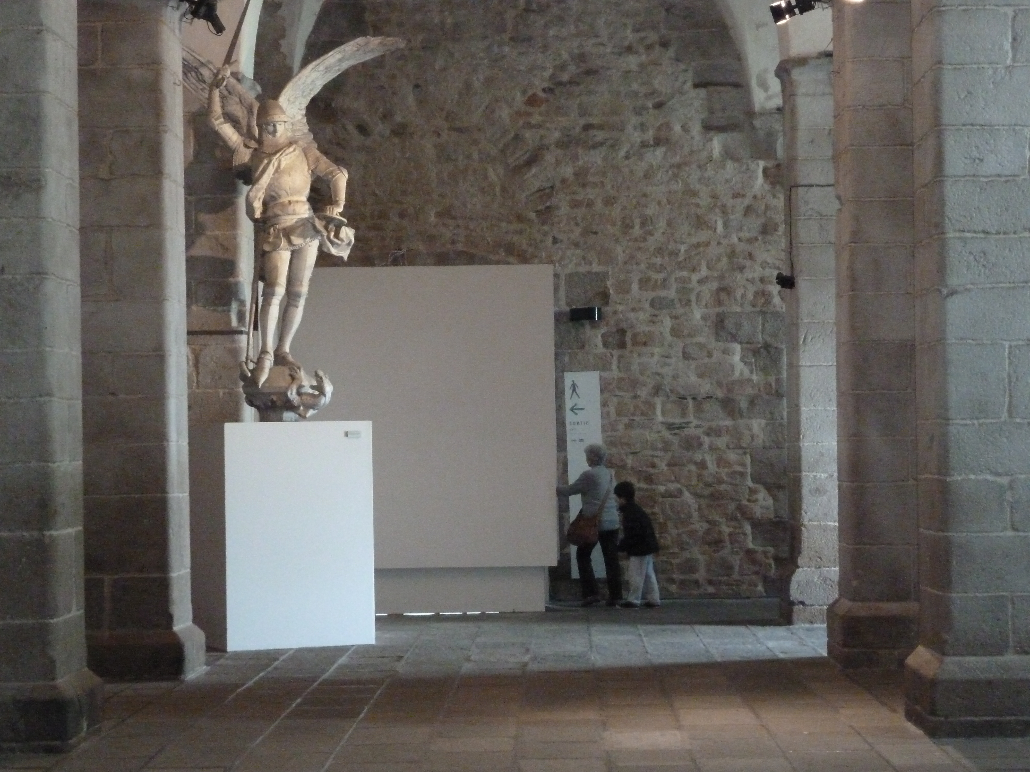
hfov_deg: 25.0
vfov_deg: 18.9
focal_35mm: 78
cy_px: 386
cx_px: 515
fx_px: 2321
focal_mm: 12.8
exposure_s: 1/40
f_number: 4.2
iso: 1000
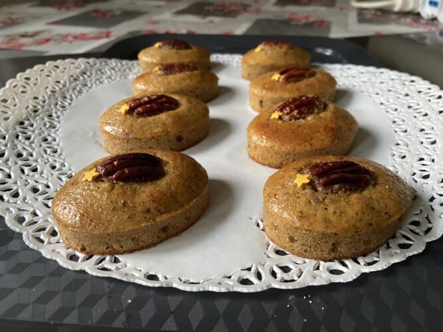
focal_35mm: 26
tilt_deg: -33.9
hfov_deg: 67.3
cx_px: 222
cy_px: 166
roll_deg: -0.4
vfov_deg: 53.0
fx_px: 333
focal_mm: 4.25
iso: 640
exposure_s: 1/35
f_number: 1.8
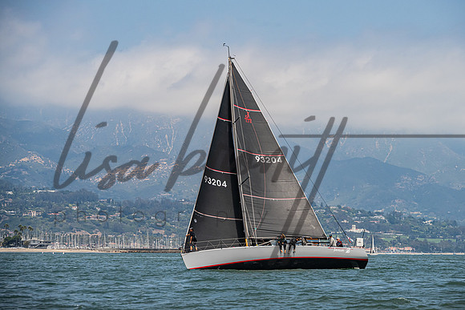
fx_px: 2228
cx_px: 259
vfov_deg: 8.0
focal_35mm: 172
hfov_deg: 11.9
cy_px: 150
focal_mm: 155
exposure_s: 1/2500
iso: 500
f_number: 8
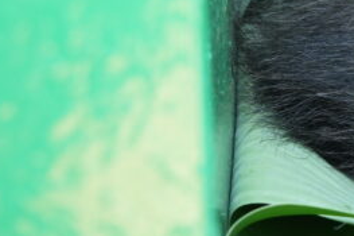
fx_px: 1071
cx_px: 670
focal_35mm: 109
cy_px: -29
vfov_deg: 12.3
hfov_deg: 15.6
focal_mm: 28
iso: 400
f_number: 7.1
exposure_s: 1/30
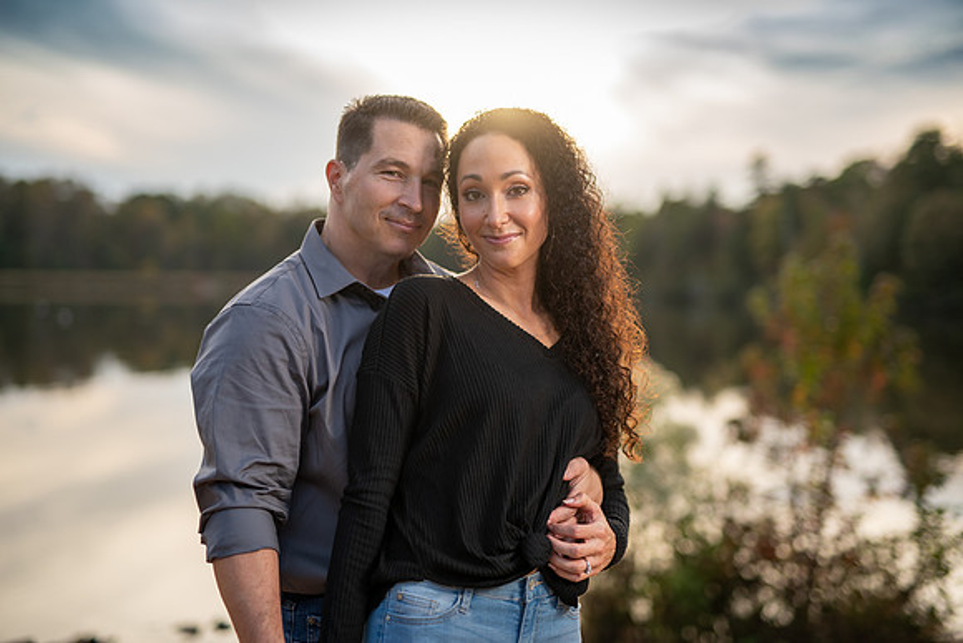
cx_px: 482
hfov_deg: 39.6
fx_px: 1338
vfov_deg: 27.0
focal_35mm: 50
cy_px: 322
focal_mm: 50
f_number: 1.6
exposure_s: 1/1000
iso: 100
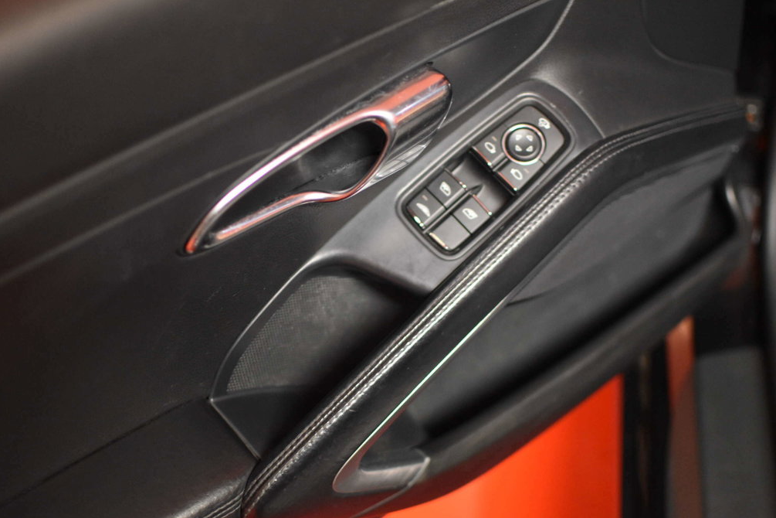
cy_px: 263
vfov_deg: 25.3
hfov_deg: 37.2
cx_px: 393
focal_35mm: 54
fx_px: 1153
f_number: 1.8
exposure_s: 1/60
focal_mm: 35
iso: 2800
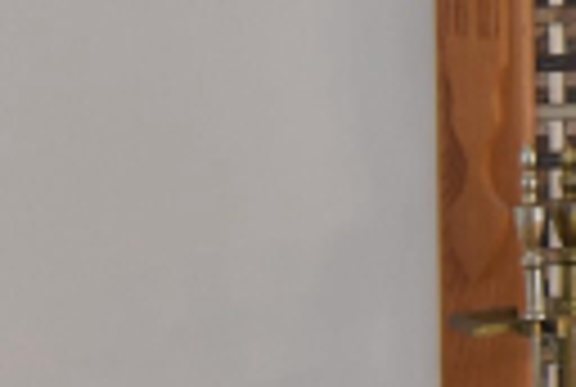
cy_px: 36
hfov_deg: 15.8
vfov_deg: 12.0
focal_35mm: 114
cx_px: 968
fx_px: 1827
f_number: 7.1
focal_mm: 13
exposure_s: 1/6
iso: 400
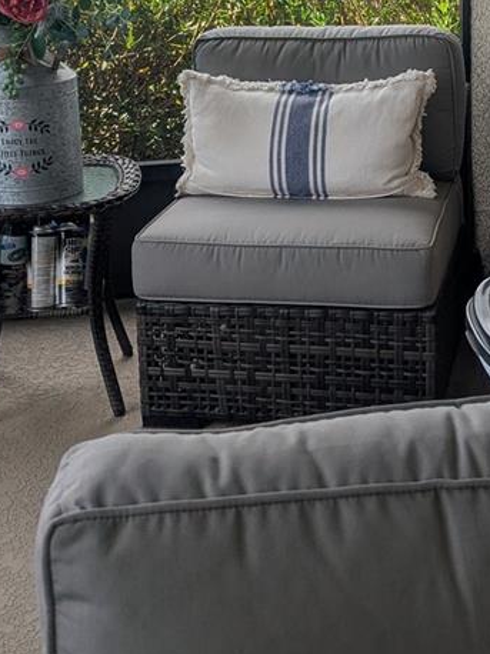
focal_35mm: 63
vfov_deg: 29.8
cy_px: 101
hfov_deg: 22.8
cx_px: 421
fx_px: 1190
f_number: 1.85
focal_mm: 6.81
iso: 48
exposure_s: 1/1332
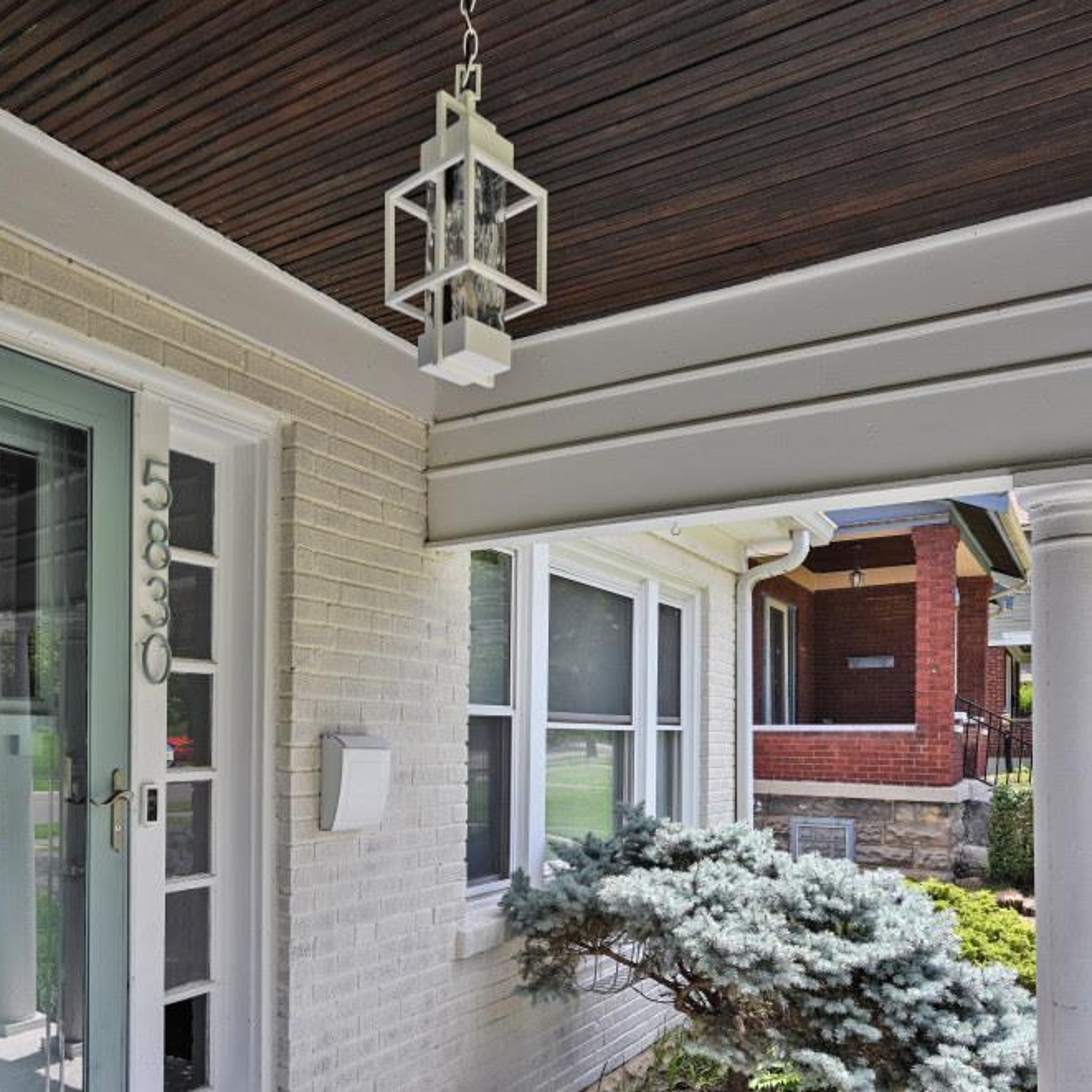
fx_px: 964
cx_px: 401
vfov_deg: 57.7
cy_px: 732
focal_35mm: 27
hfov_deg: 58.2
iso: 110
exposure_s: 1/250
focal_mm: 14
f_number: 5.6
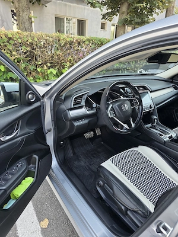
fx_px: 158
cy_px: 118
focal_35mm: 23
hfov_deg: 58.9
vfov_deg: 73.9
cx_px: 89
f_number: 1.7
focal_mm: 6.3
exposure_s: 1/182
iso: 64
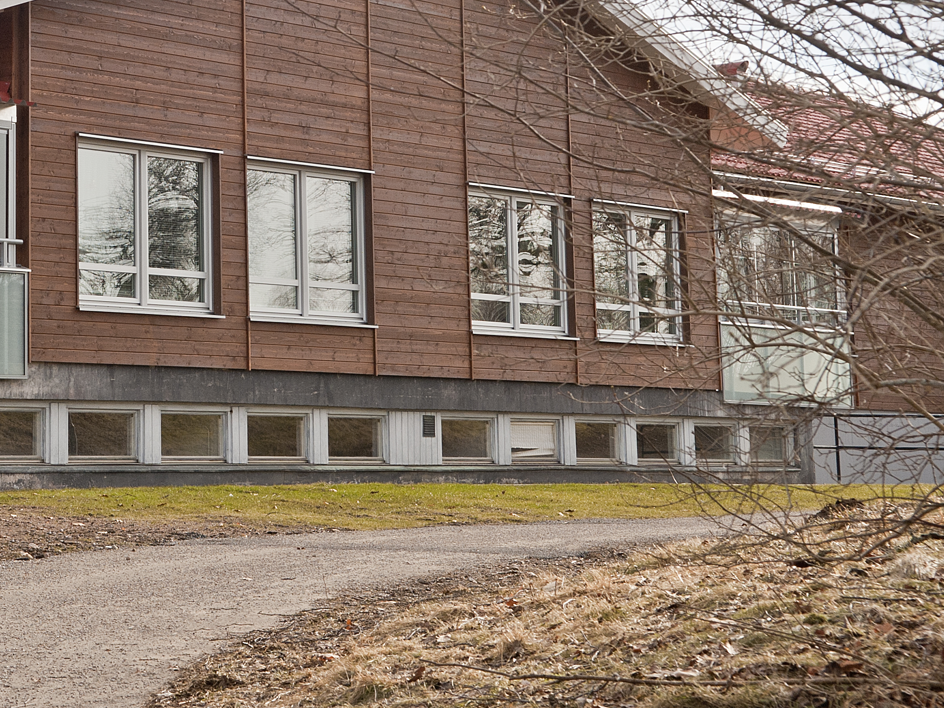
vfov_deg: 15.7
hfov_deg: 20.8
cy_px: 85
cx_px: 180
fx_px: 2536
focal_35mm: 93
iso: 200
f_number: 10
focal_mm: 40
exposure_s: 1/250
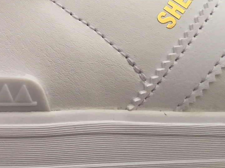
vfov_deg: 17.8
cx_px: -69
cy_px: 4
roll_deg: +0.5
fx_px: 526
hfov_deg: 21.7
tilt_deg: -5.6
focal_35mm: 81
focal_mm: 4.15
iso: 80
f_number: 2.2
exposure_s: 1/33
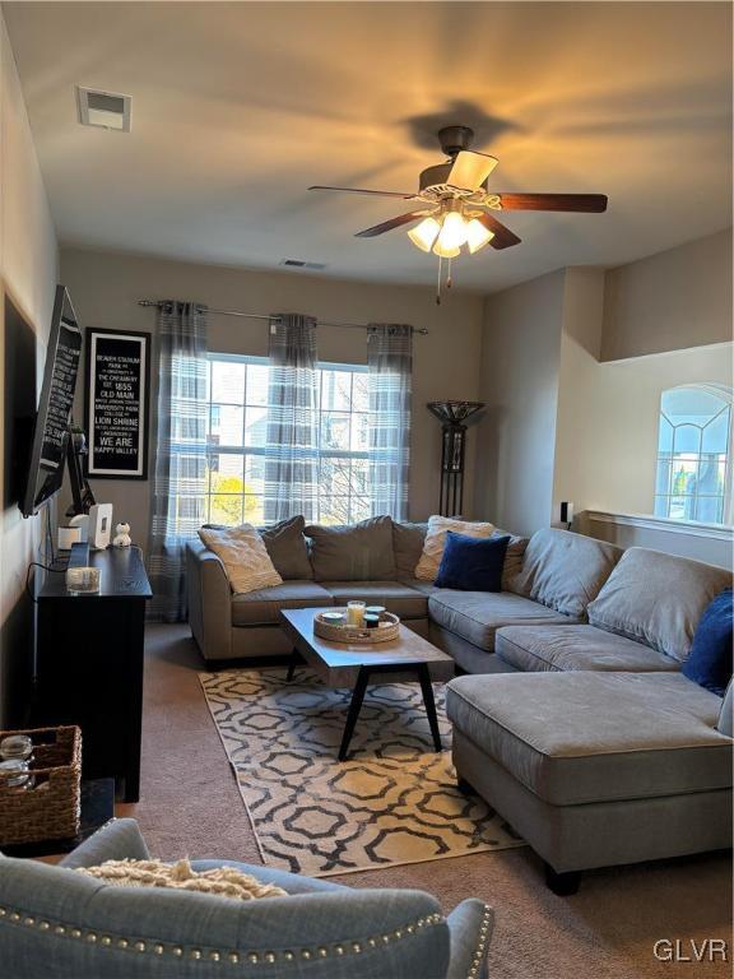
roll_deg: -2.6
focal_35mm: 26
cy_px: 490
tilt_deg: -3.7
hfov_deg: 53.1
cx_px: 367
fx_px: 735
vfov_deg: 67.3
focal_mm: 5.96
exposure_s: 1/60
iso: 125
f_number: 1.6
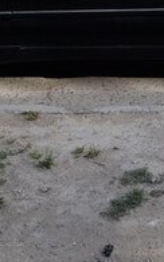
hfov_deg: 13.2
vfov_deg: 19.9
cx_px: 188
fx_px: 693
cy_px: -64
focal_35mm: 97
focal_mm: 3.71
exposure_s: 1/339
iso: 40
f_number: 1.7
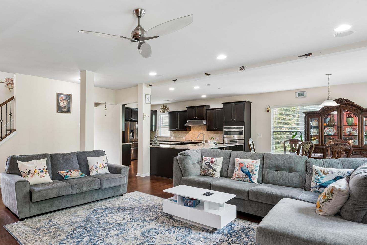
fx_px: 224
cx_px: 132
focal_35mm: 22
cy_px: 131
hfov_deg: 76.8
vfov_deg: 57.2
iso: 400
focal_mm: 16
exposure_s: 1/2
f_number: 13
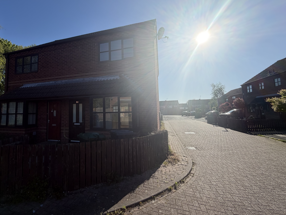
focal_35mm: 17
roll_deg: +0.8
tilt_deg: +5.8
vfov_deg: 74.6
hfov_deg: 90.1
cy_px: 99
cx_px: 117
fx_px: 140
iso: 25
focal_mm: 2.22
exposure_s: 1/1431
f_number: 2.2
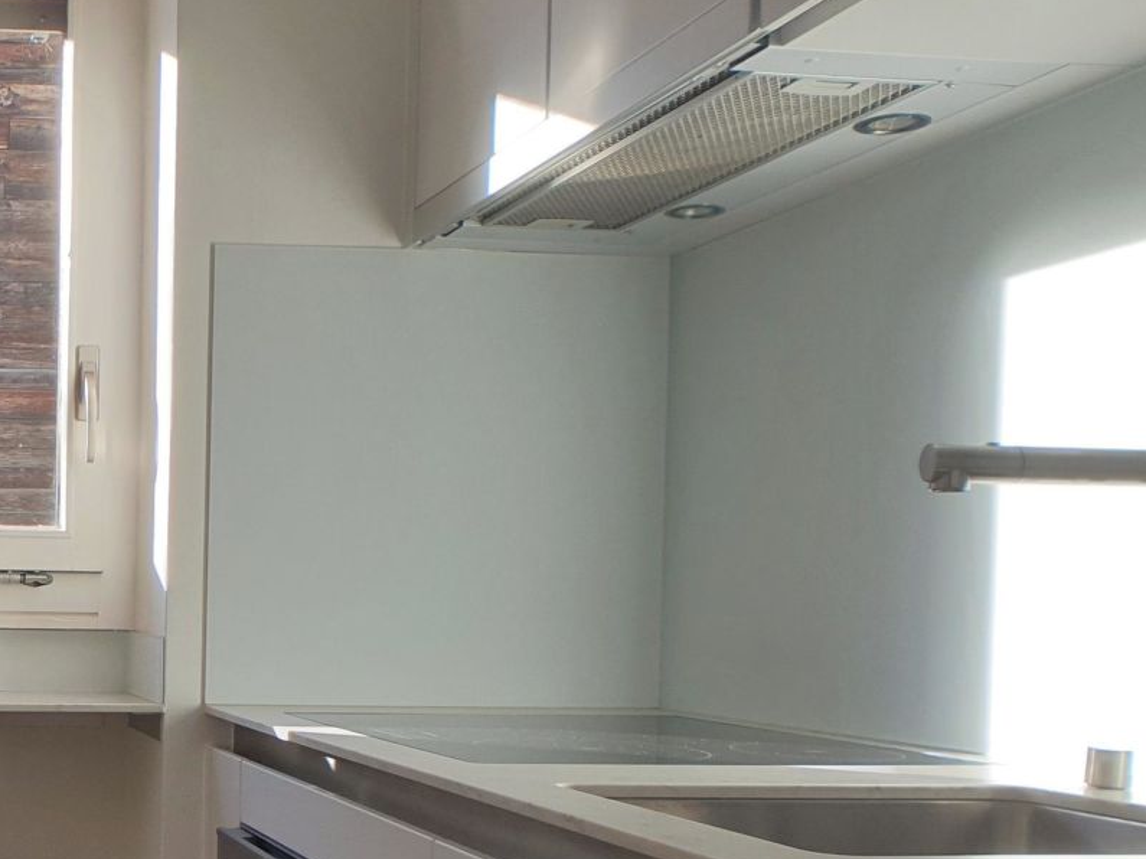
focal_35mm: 67
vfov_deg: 21.7
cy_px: 660
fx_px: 2218
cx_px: -26
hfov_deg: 27.2
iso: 50
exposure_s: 1/139
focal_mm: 4.3
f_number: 2.4
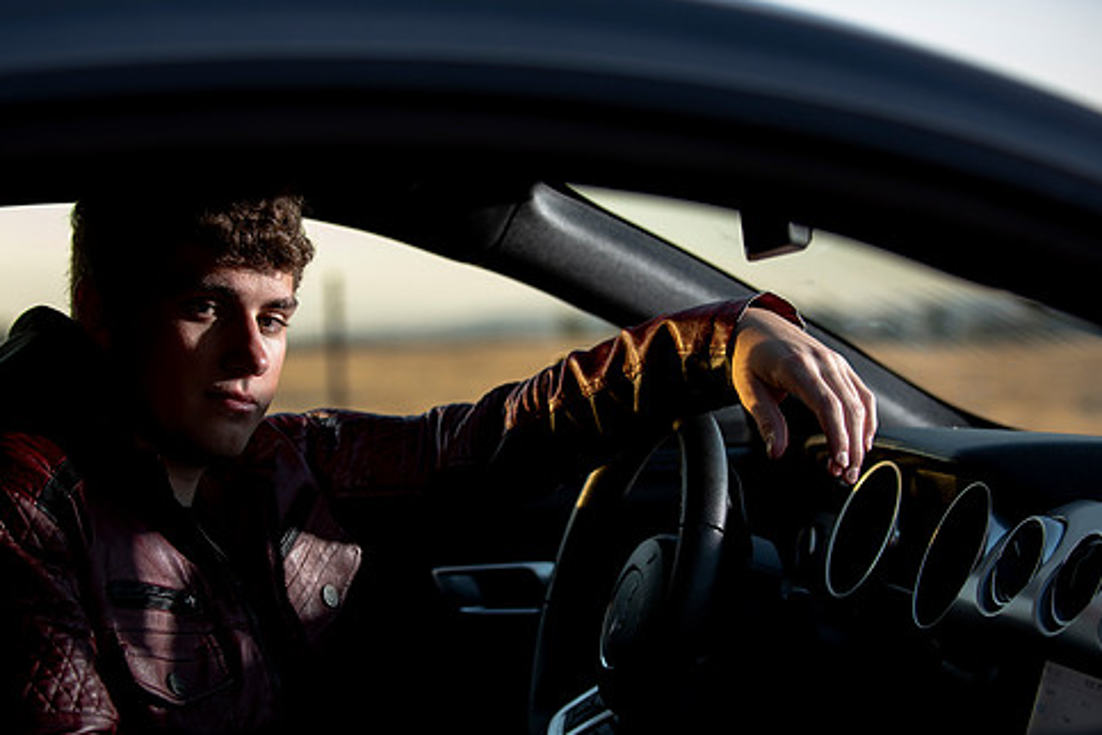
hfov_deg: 24.2
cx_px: 509
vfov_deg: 16.3
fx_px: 2571
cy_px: 403
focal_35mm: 84
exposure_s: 1/250
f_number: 2.8
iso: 200
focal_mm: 70
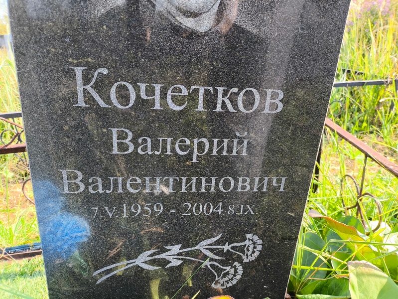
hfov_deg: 69.4
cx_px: 199
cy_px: 150
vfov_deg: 54.9
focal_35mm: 25
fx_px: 288
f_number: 1.7
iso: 50
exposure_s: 1/189
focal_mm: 4.71
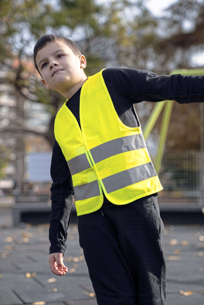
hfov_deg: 20.3
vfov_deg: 30.1
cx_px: 102
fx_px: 569
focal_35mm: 67
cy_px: 152
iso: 160
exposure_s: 1/1250
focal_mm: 67
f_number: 2.8
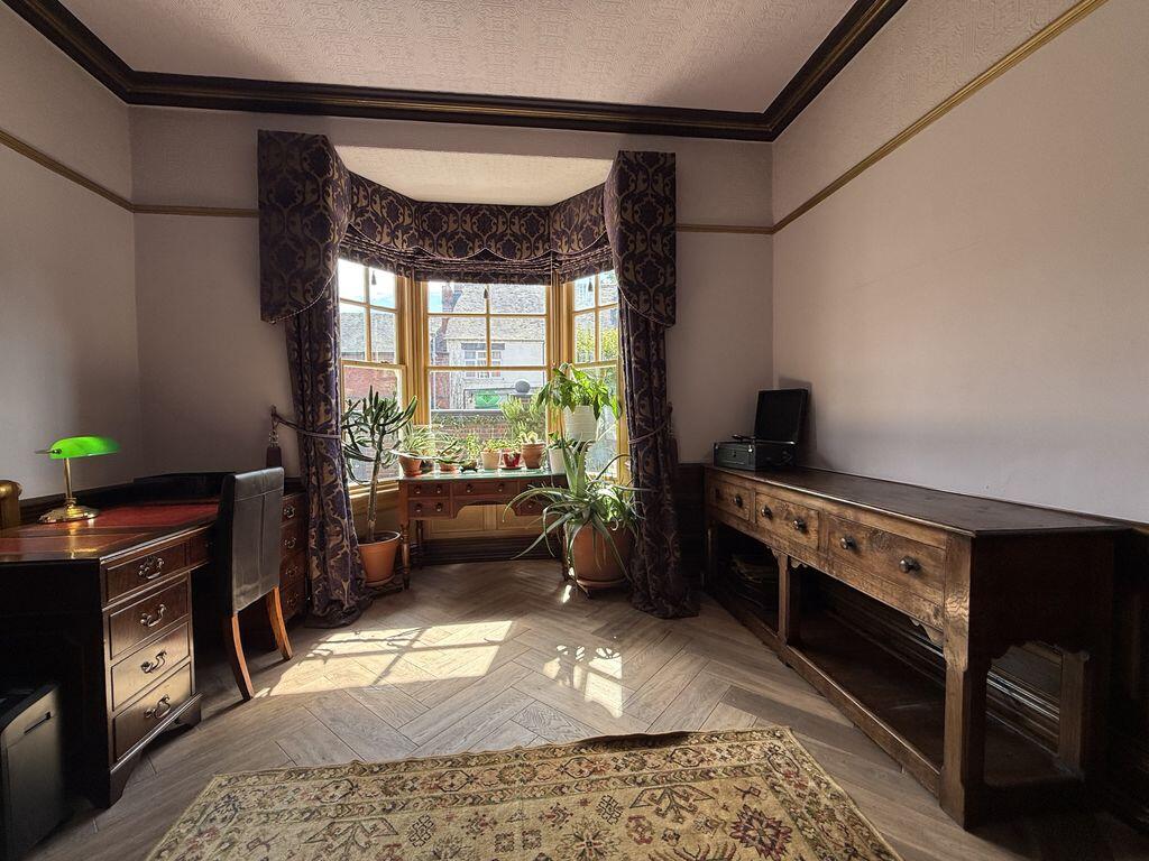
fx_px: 465
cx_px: 574
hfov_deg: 102.1
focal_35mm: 14
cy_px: 430
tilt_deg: -1.1
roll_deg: +0.3
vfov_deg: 85.7
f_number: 2.2
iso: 64
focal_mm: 2.22
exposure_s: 1/164
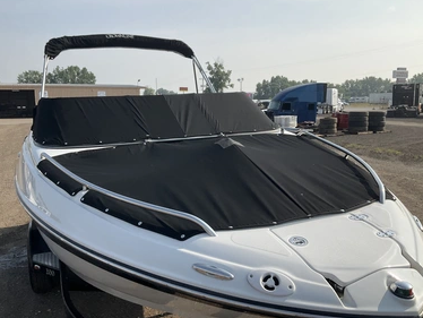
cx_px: 206
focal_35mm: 31
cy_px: 153
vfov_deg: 45.5
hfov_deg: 58.3
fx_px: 379
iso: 25
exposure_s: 1/2320
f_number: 1.8
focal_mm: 3
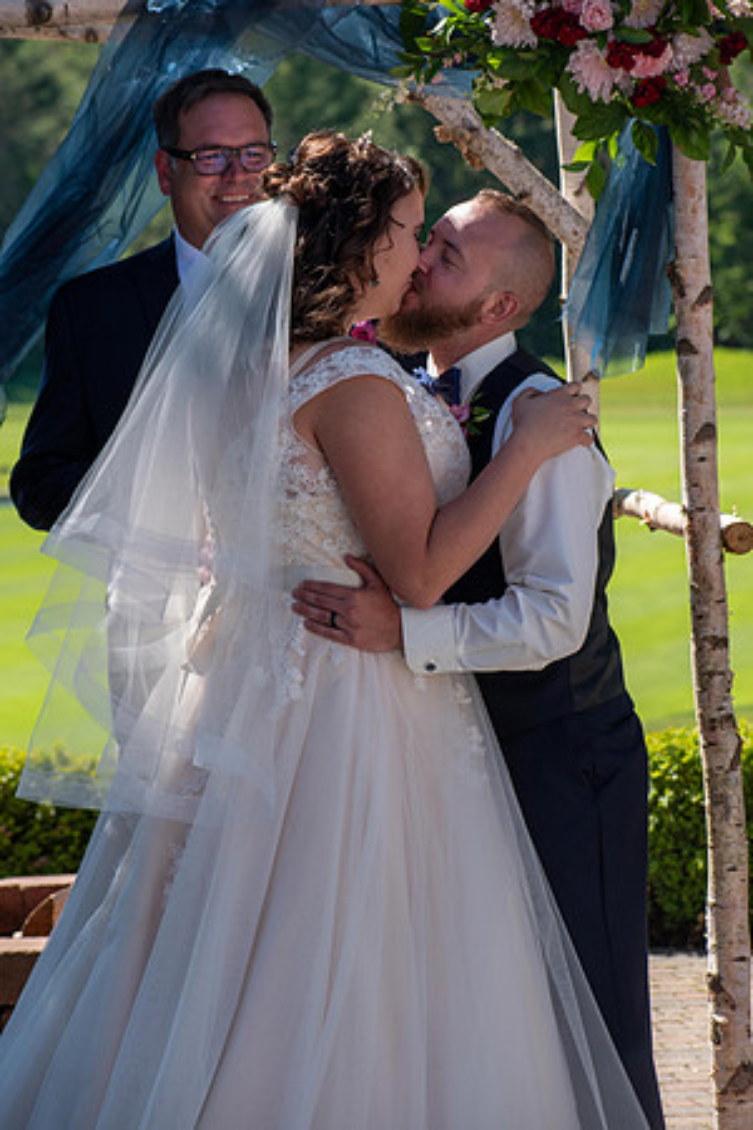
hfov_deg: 8.2
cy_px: 565
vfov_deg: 12.2
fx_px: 5271
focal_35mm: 168
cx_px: 376
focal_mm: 112
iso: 200
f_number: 6.3
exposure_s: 1/640
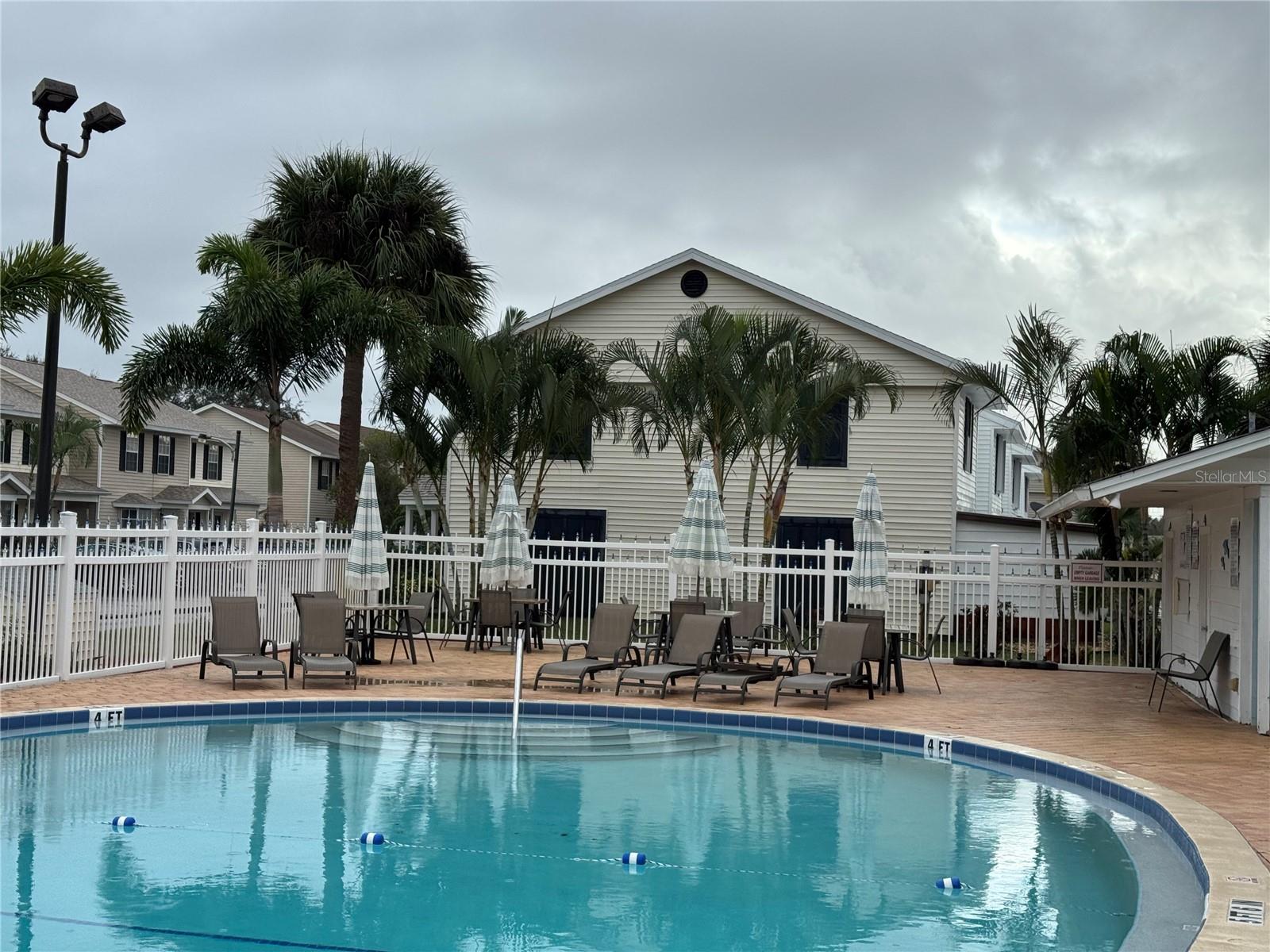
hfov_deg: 39.7
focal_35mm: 48
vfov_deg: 30.3
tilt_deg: +1.5
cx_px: 635
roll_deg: -1.9
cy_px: 476
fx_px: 1761
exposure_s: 1/1133
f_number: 1.78
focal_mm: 6.76
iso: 64
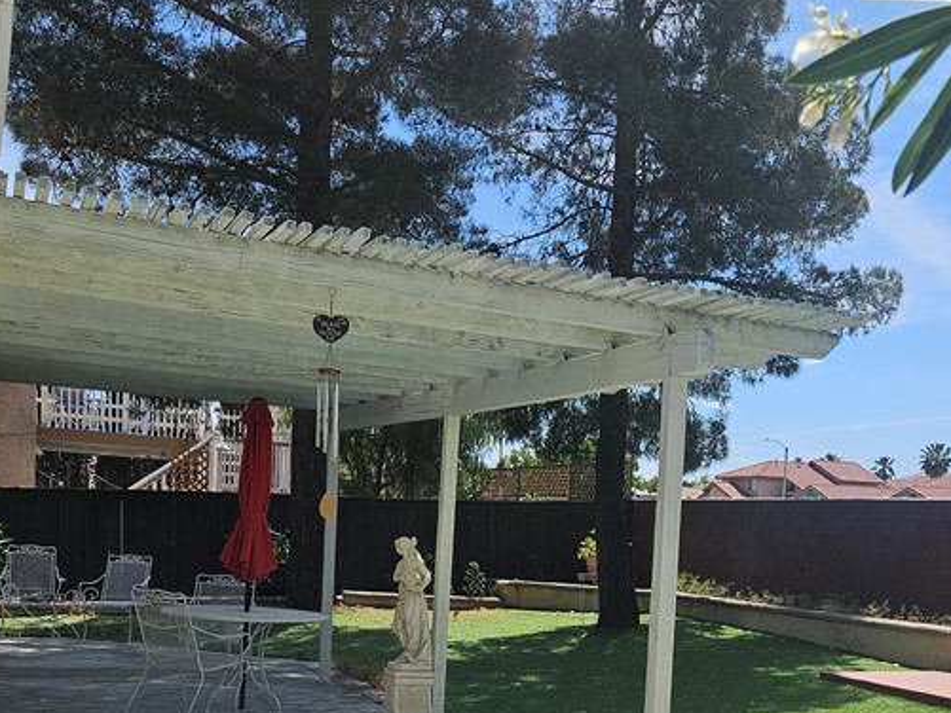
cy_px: 592
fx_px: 1292
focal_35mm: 47
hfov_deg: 40.0
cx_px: 617
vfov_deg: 30.0
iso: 25
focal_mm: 5.4
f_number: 1.8
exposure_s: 1/2643
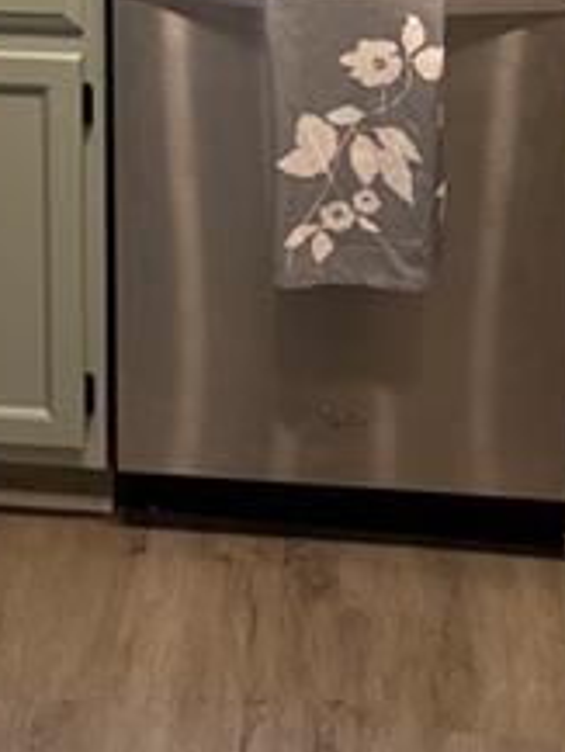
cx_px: 7
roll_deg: +0.6
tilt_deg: -8.4
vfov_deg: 19.4
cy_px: -270
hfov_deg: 15.8
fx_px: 2000
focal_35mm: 92
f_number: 1.6
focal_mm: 5.96
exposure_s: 1/60
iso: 160
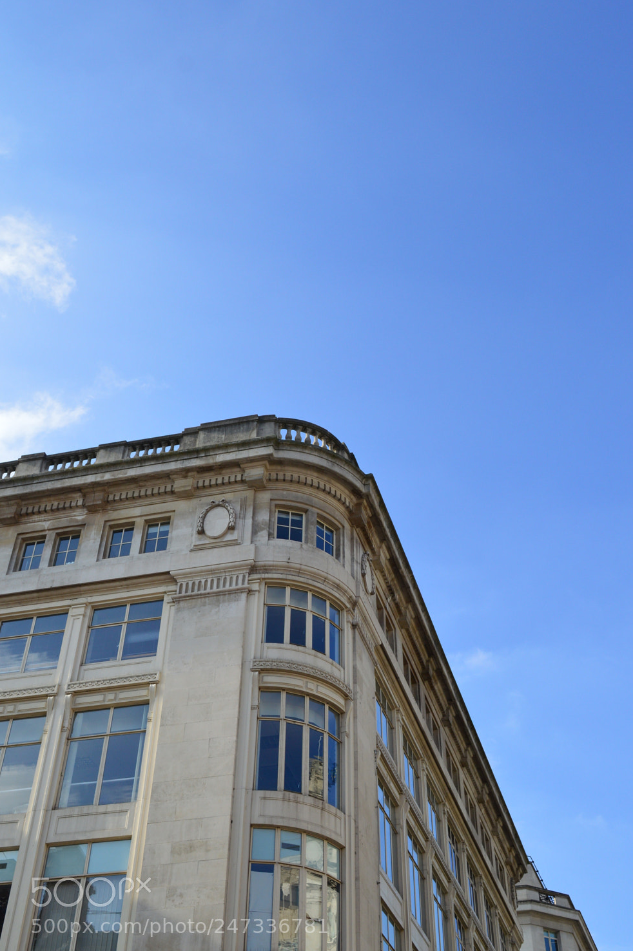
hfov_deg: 34.1
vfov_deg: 49.6
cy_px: 462
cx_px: 334
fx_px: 1030
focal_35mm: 39
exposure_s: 1/400
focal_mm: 24
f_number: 10
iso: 200
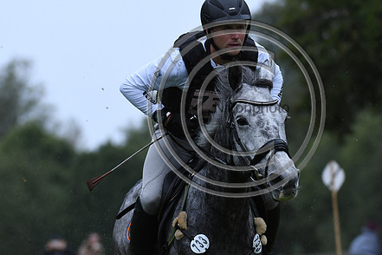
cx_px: 227
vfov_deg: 3.3
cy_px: 96
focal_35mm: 414
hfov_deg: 5.0
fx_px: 4393
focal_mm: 210
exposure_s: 1/1250
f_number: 4.5
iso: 640
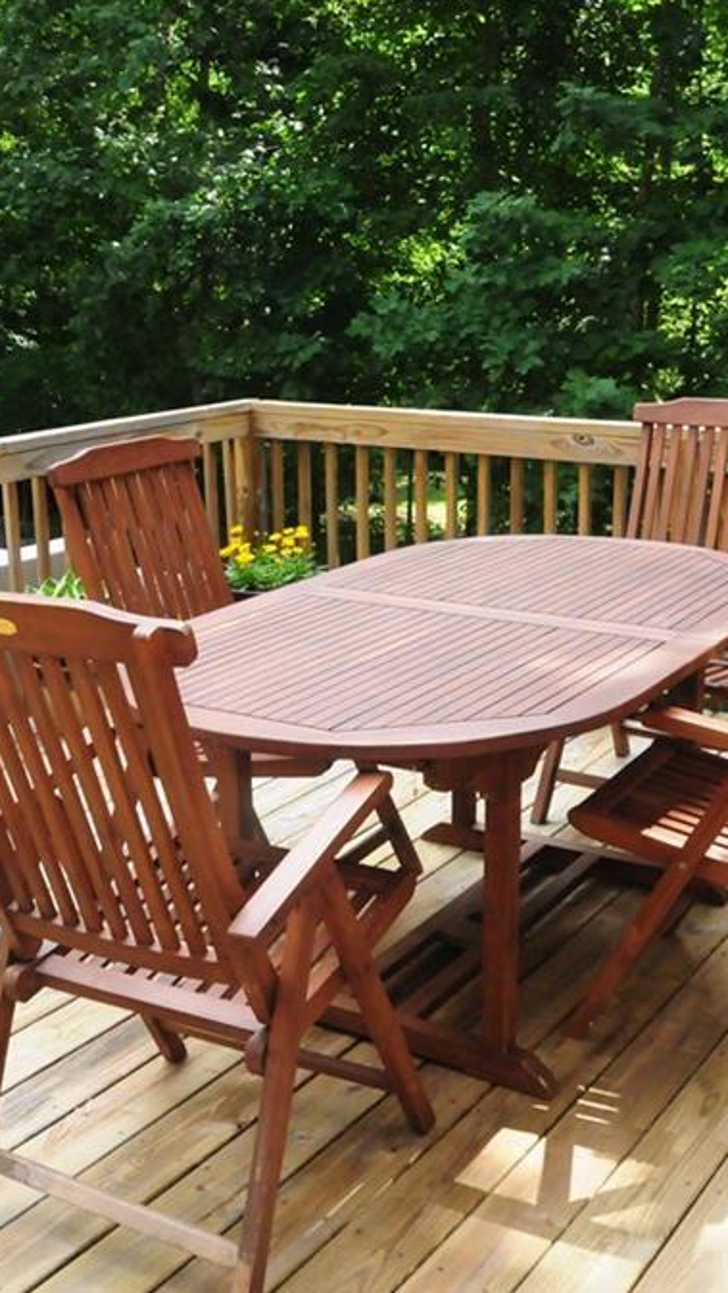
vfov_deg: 20.4
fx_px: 3600
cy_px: 645
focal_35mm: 105
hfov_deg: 11.5
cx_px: 282
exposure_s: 1/250
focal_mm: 44
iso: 2000
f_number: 11
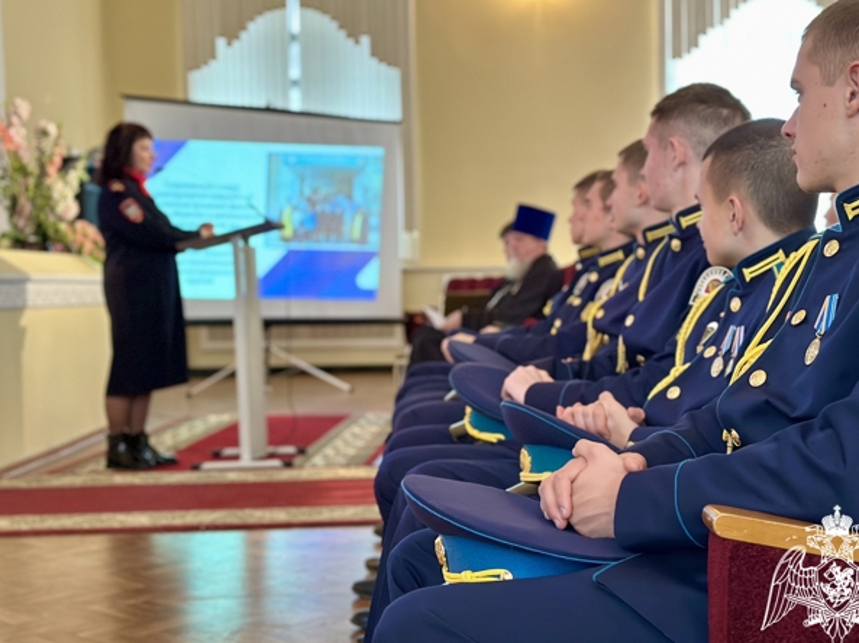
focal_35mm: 54
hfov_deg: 35.6
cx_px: 443
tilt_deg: -1.1
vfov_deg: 27.0
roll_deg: +1.2
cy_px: 300
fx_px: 1339
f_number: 1.78
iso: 640
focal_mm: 6.86
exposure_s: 1/33
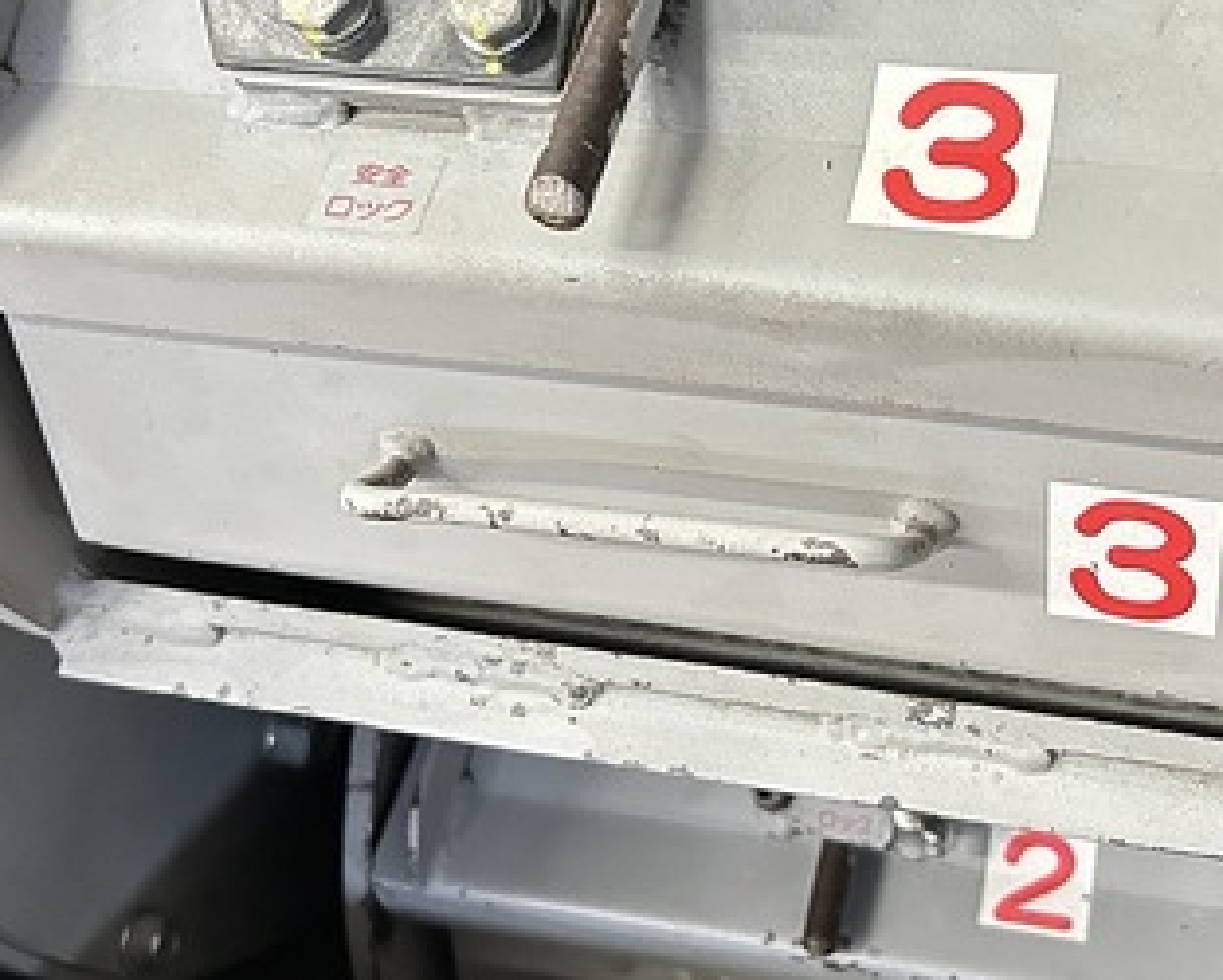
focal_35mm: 52
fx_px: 1883
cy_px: 192
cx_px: 800
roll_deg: +9.7
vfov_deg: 28.5
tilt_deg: -44.9
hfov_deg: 35.7
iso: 500
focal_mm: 5.7
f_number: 1.5
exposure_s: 1/56
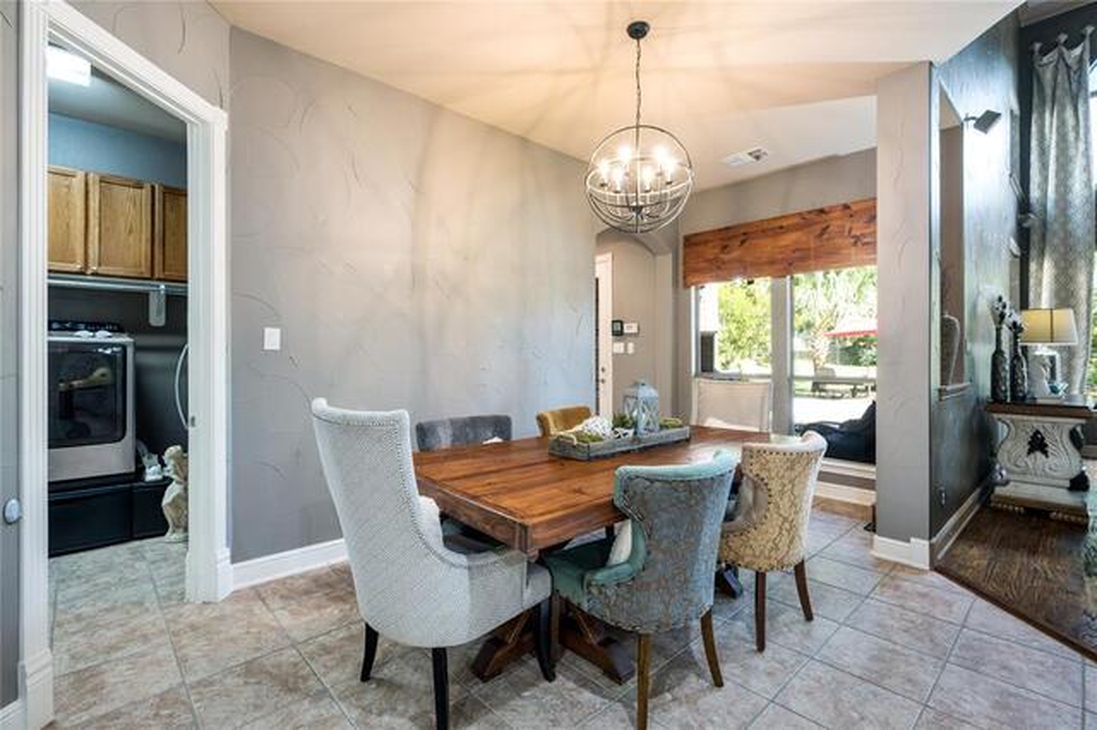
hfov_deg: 96.8
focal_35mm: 16
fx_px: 487
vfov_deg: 73.7
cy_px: 365
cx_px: 548
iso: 320
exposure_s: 1/1.67
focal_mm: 16
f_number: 8
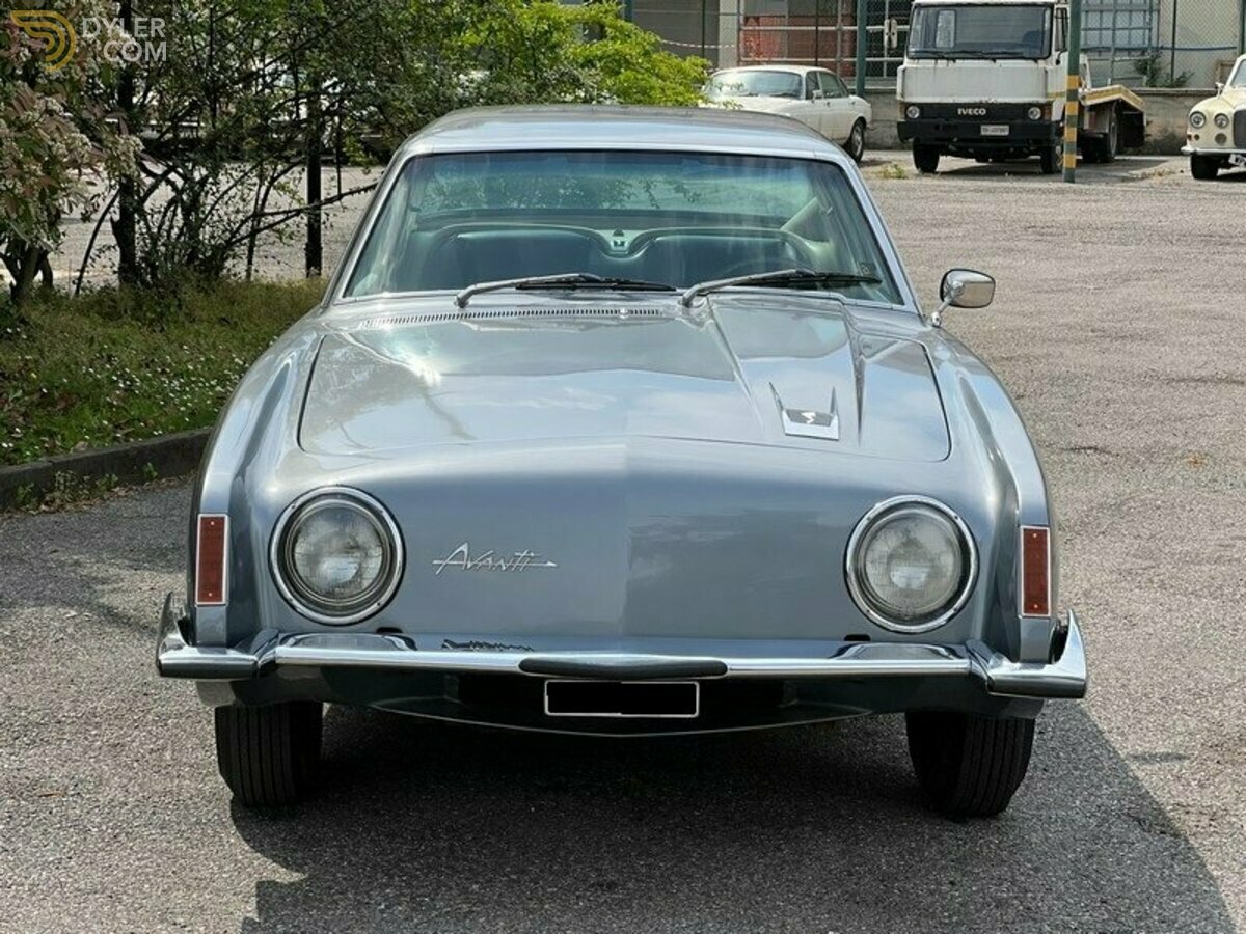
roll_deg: -0.2
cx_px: 623
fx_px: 2772
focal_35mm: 77
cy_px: 467
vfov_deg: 19.1
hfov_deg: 25.3
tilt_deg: -8.5
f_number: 2.8
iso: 32
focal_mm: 9
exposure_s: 1/758
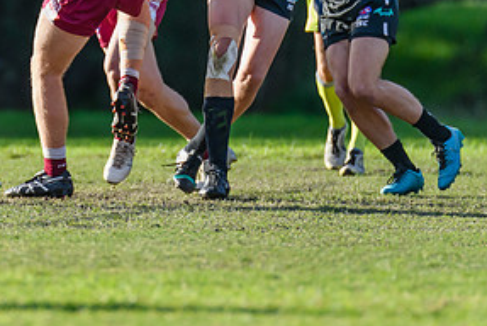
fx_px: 15965
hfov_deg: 1.7
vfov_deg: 1.2
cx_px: -57
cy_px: -68
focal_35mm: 1179
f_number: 4
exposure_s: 1/2500
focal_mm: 380
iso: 1250
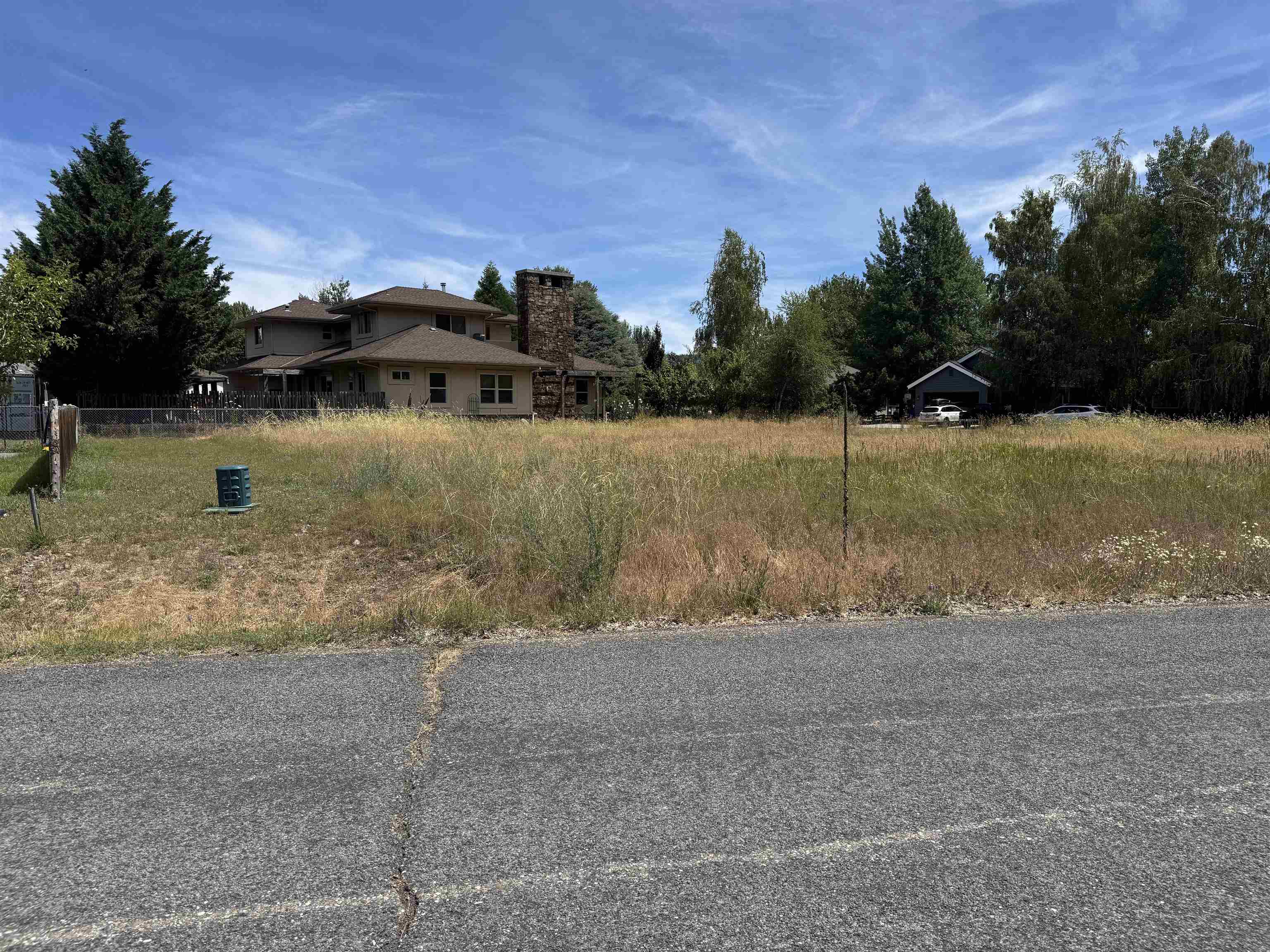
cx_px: 635
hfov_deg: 71.6
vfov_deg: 56.8
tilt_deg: -5.0
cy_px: 476
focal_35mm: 24
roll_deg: +0.1
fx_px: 881
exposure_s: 1/4608
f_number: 1.78
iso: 80
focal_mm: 6.76
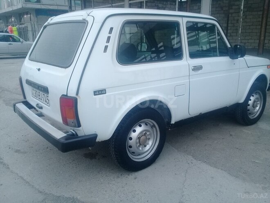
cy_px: 102
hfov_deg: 58.4
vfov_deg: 45.4
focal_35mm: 31
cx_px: 135
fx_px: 242
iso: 64
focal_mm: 3.3
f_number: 2.2
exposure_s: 1/408
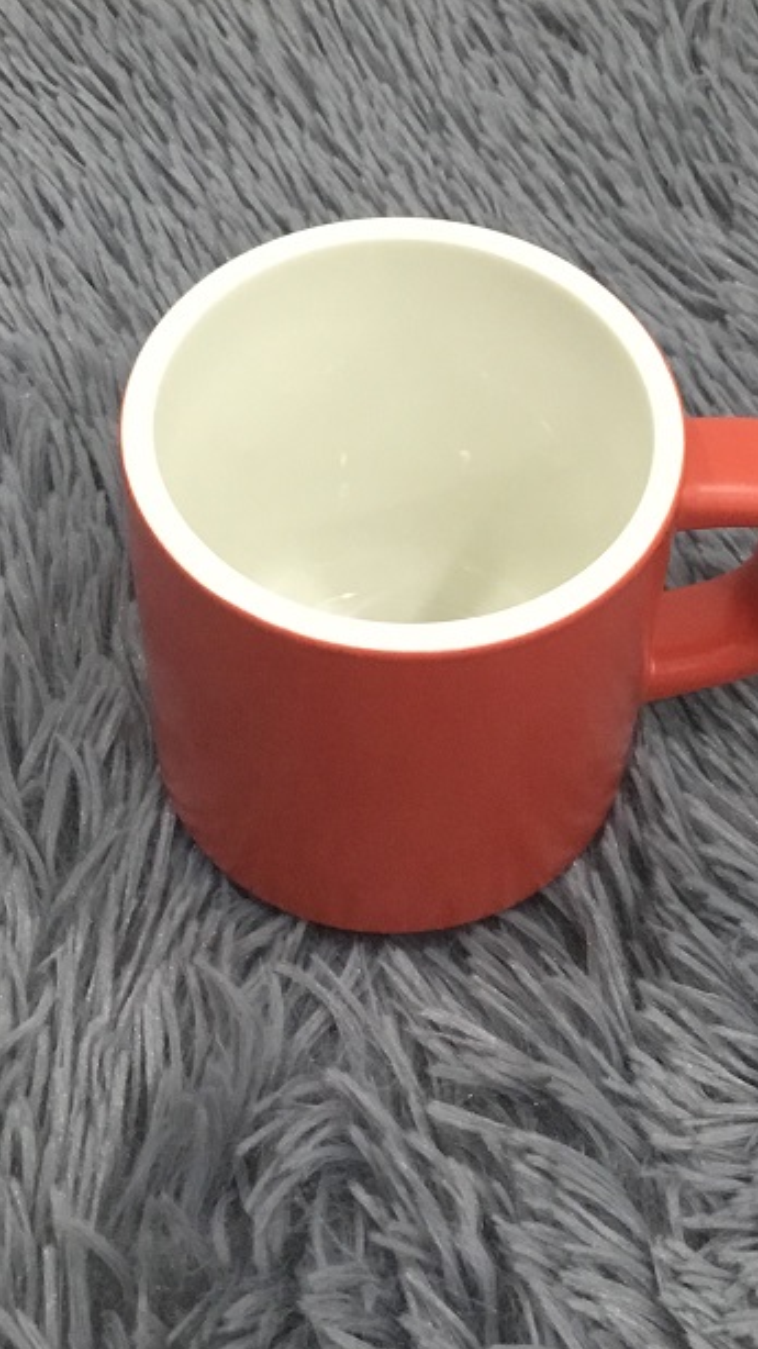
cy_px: 529
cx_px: 389
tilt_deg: -49.6
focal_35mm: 66
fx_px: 2360
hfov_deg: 18.2
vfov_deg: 31.8
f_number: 2.4
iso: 160
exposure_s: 1/33
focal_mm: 3.3
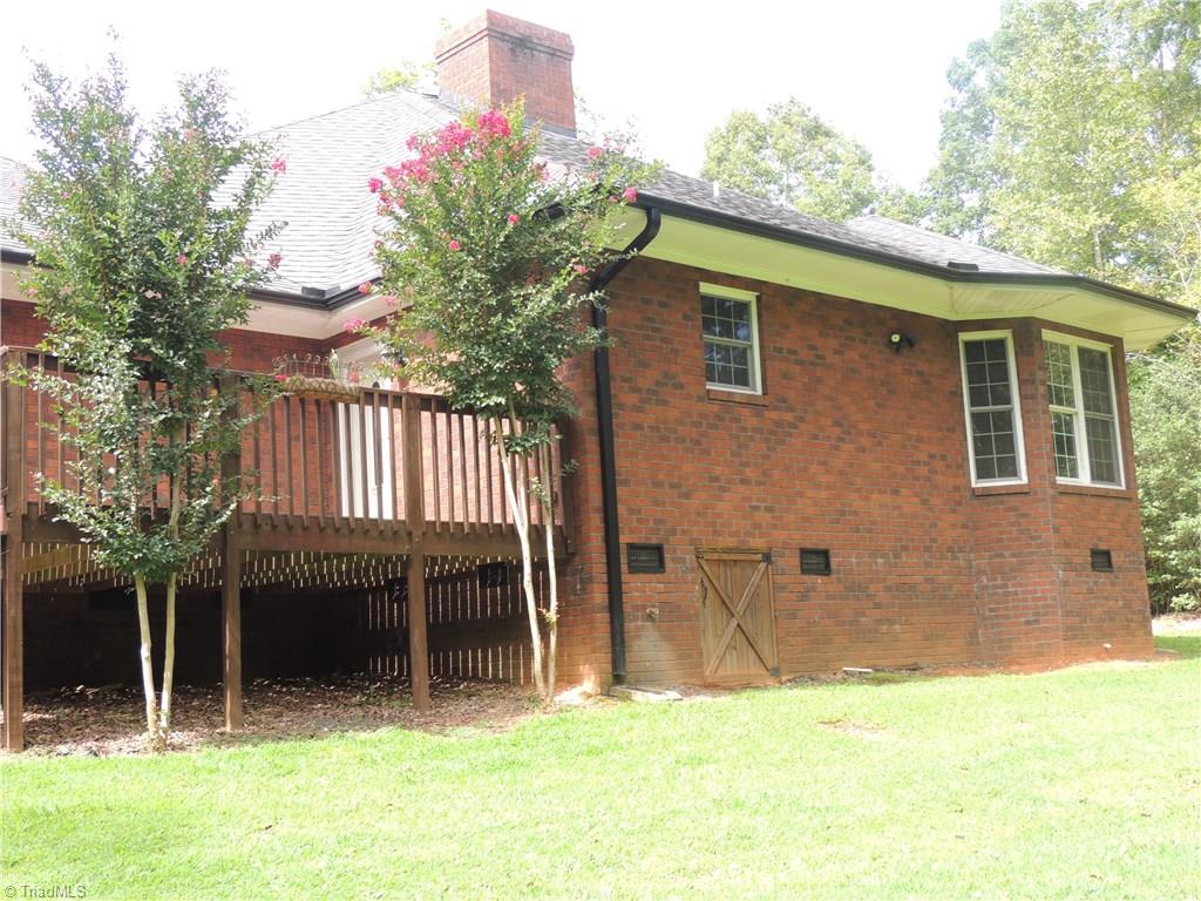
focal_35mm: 43
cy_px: 450
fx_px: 1492
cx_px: 600
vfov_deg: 33.6
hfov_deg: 43.9
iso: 100
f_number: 3.4
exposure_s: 1/100
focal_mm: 7.6
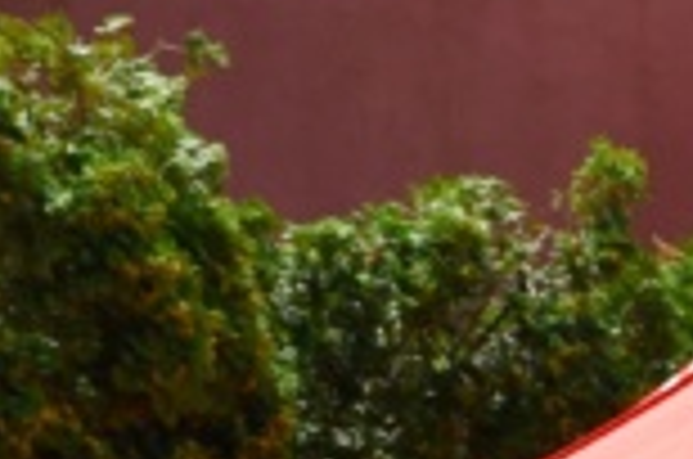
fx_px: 9989
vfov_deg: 2.6
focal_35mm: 520
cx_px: 2300
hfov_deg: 3.8
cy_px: 1235
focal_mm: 52
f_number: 9
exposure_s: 1/320
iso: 100
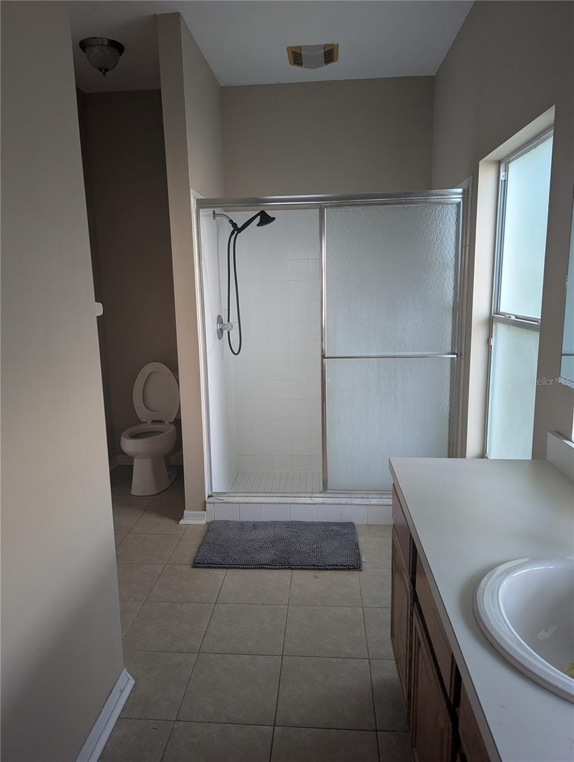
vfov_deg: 71.5
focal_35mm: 24
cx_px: 287
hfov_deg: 56.9
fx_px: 529
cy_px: 381
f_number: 1.85
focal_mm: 6.81
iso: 152
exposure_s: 1/38.8
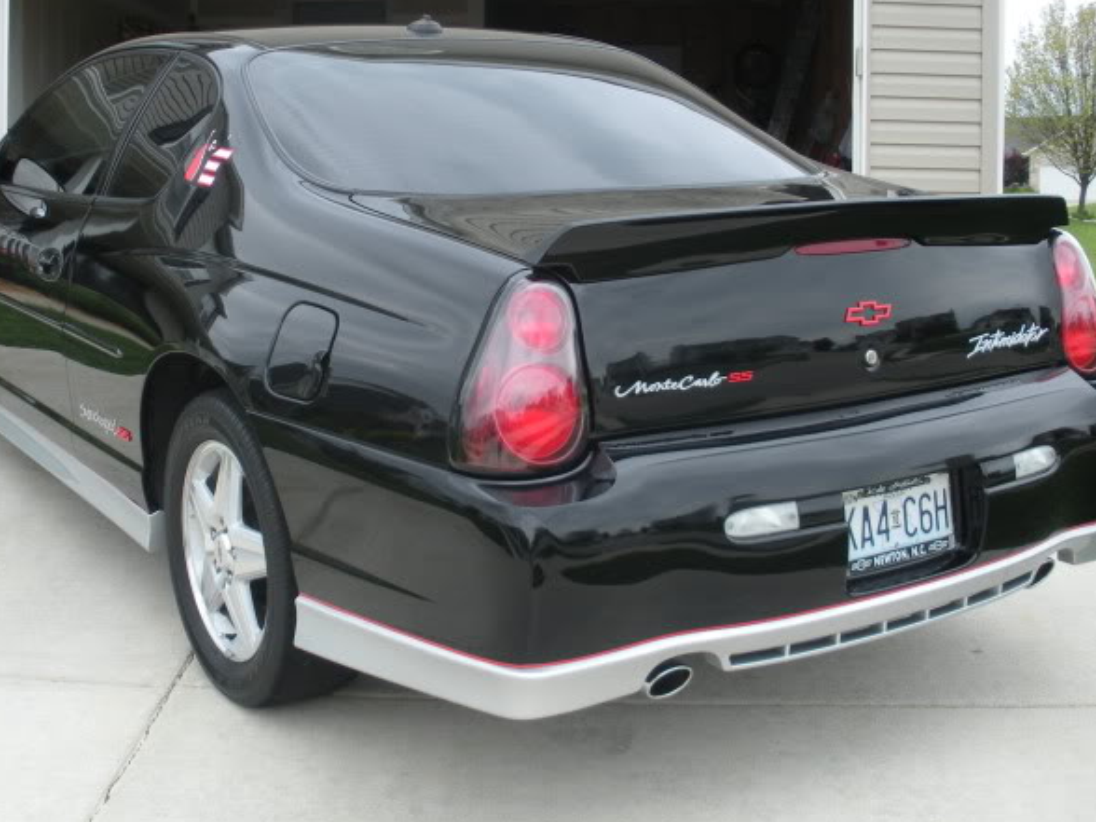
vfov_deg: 29.6
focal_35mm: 49
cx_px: 542
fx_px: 1551
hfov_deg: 38.9
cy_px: 345
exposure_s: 1/122
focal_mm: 6.3
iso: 64
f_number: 3.5
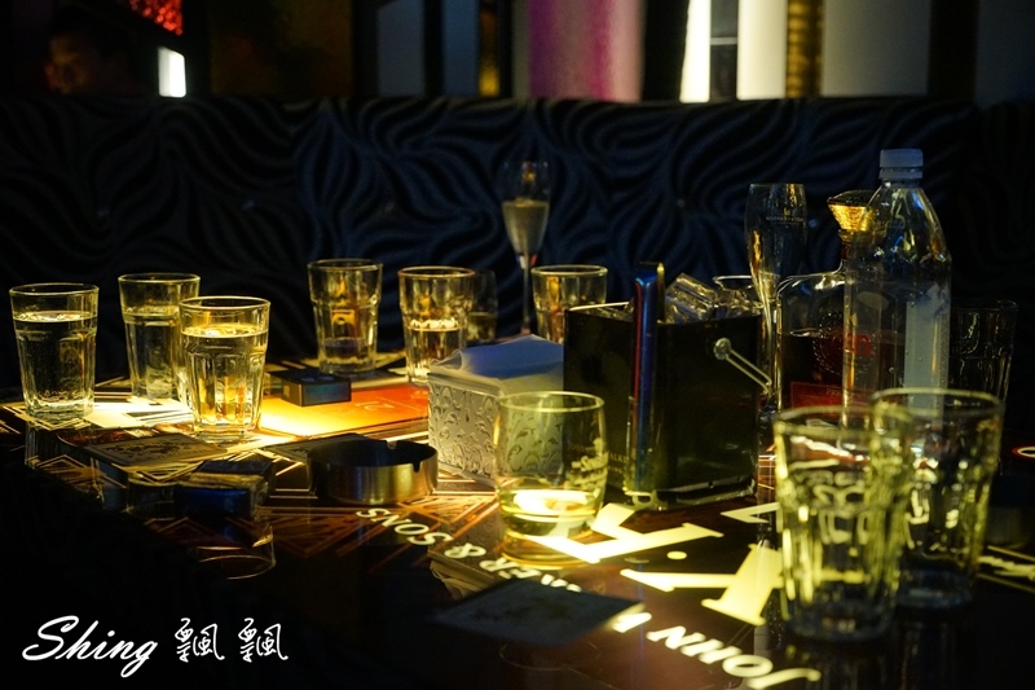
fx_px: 1552
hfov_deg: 36.9
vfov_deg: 25.0
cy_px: 345
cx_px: 518
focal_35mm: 54
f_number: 4
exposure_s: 1/50
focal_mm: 54
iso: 3200
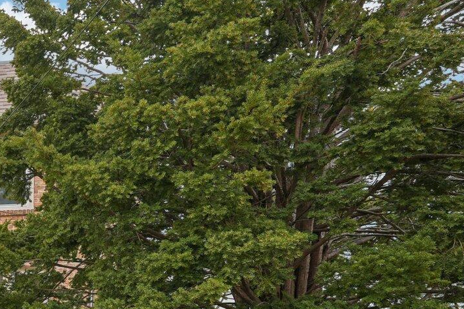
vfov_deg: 25.8
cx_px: -170
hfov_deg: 29.6
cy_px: 283
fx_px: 650
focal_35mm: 50
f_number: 7.1
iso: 100
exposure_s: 1/125
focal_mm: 17.5
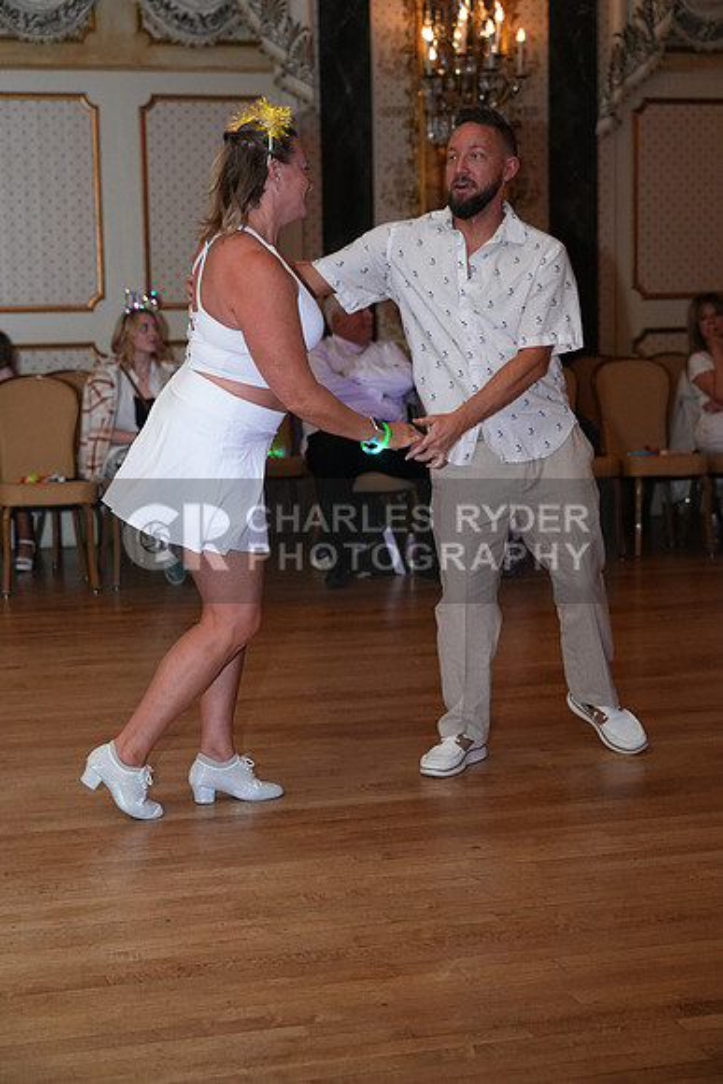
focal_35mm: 58
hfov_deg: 23.4
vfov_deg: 34.5
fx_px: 1746
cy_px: 542
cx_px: 362
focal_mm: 58
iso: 5000
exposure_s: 1/200
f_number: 4
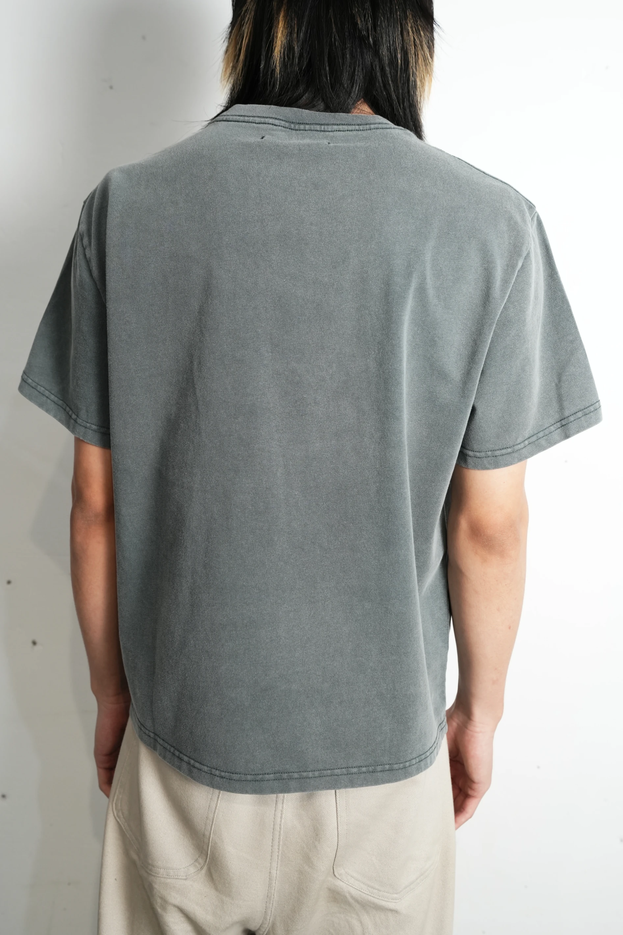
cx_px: 312
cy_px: 468
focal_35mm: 33
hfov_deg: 40.0
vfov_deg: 57.2
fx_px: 857
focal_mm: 33
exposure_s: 1/100
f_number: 4.5
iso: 1250
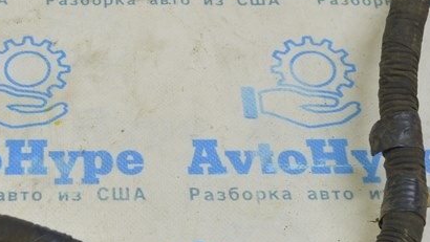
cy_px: 73
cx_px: 58
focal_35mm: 94
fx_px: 1072
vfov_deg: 12.9
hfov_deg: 22.2
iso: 400
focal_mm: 24
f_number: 5.6
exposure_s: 1/25
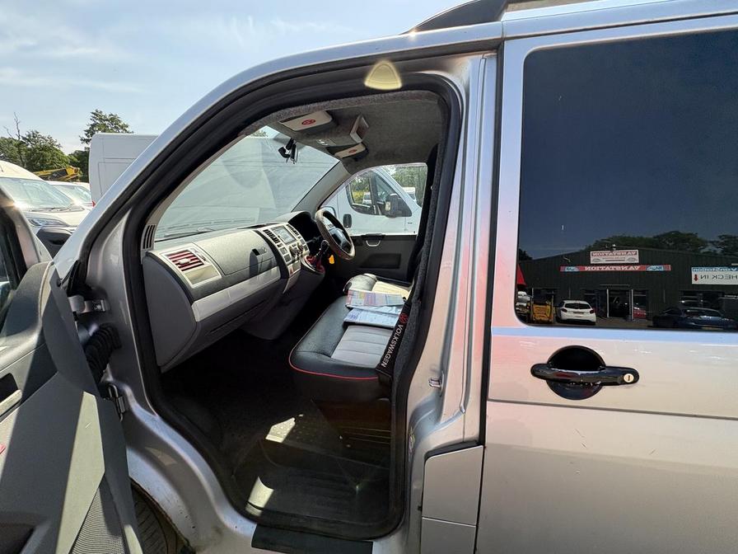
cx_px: 369
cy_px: 277
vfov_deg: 85.7
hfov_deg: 102.1
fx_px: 298
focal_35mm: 14
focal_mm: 2.22
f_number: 2.2
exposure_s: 1/596
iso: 40
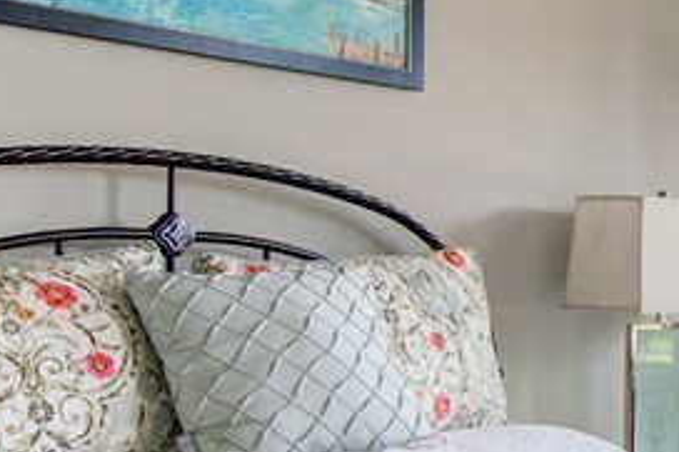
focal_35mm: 64
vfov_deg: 21.2
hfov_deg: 26.0
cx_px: 924
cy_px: 277
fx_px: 1206
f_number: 8
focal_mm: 16
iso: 400
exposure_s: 1/15
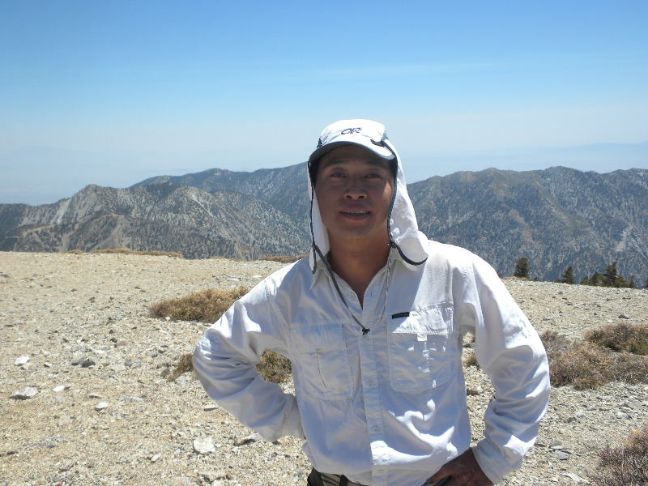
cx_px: 324
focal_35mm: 37
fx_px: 693
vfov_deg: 38.7
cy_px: 243
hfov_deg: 50.1
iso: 64
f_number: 10
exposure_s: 1/110
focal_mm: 6.6
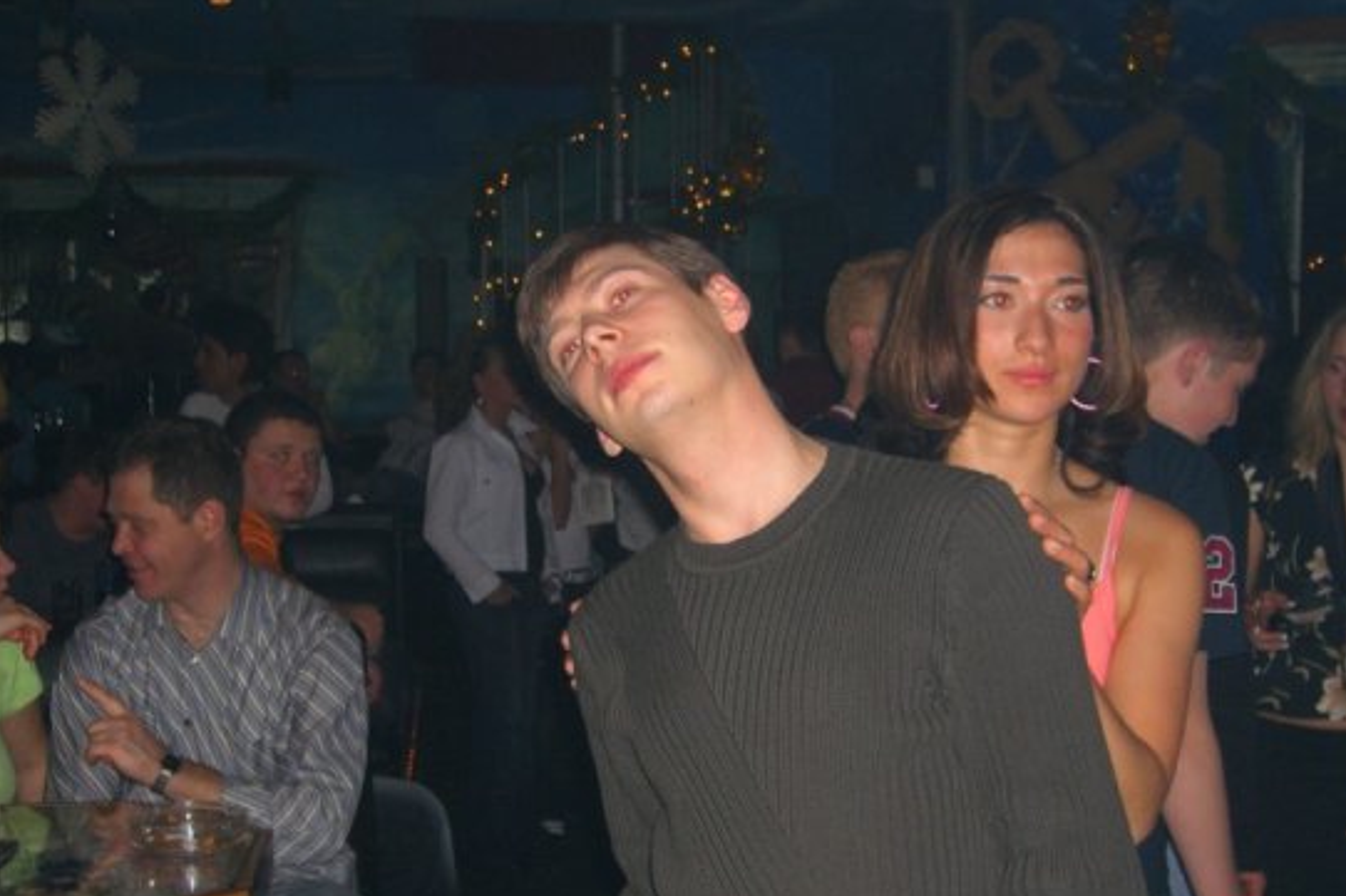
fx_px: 1981
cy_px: 553
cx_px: 700
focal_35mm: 53
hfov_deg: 37.5
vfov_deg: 25.4
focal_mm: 9.5
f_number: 3.1
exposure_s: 1/60
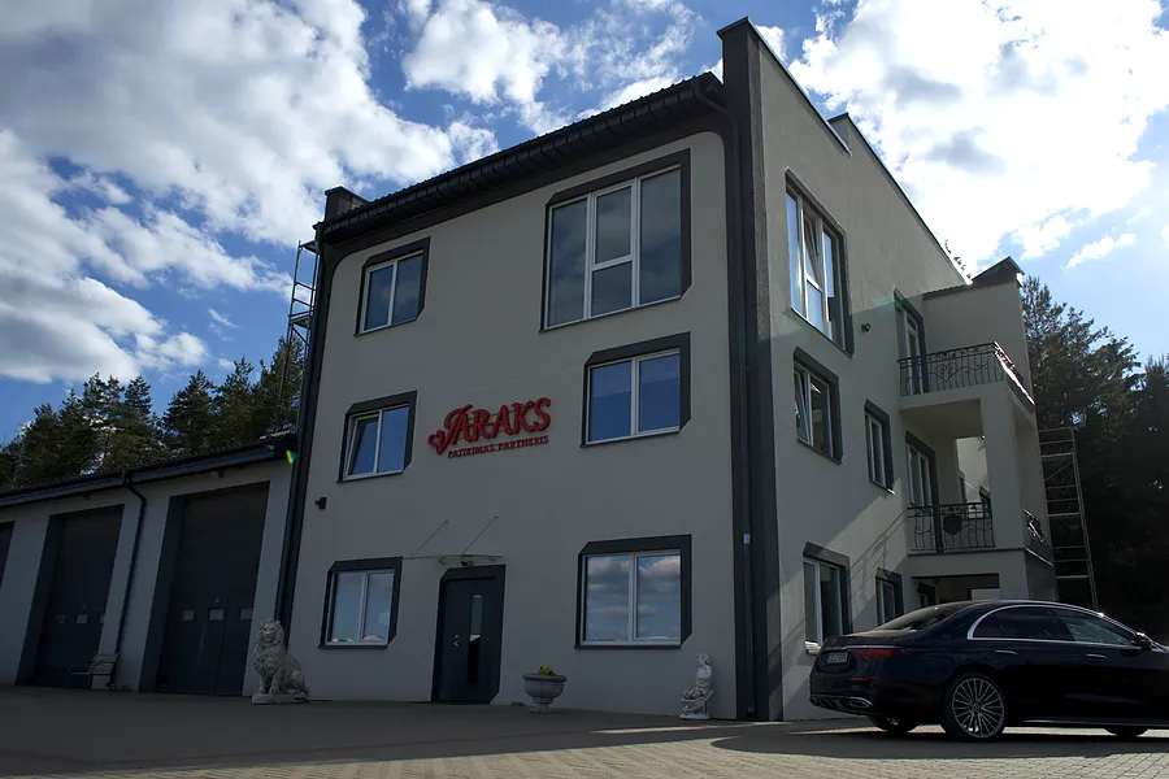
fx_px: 909
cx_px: 584
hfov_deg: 65.5
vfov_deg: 46.4
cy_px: 390
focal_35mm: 28
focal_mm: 28
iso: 50
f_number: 6.3
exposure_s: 1/500
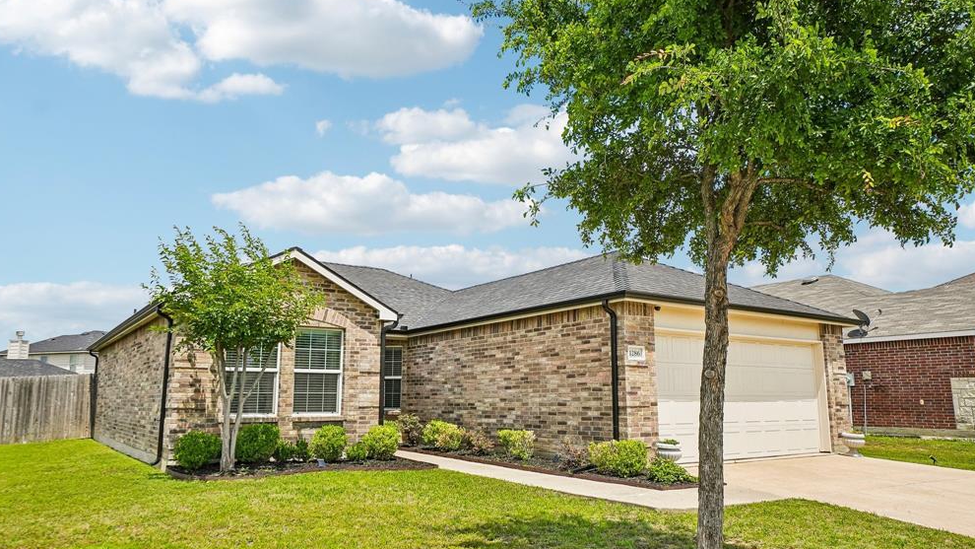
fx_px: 672
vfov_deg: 44.4
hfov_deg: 71.9
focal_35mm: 26
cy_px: 294
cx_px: 495
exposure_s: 1/1000
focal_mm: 16
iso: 400
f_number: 8
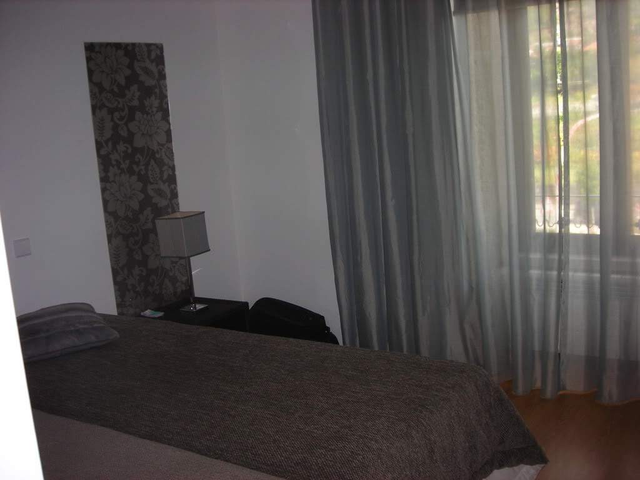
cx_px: 320
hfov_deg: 49.0
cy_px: 240
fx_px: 703
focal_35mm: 38
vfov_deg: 37.7
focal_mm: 6.3
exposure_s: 1/60.1
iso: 53
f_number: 3.2
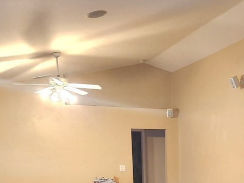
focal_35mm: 50
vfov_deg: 27.1
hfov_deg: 37.2
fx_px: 352
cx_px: 185
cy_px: 193
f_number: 1.8
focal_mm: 5.4
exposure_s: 1/120
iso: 500
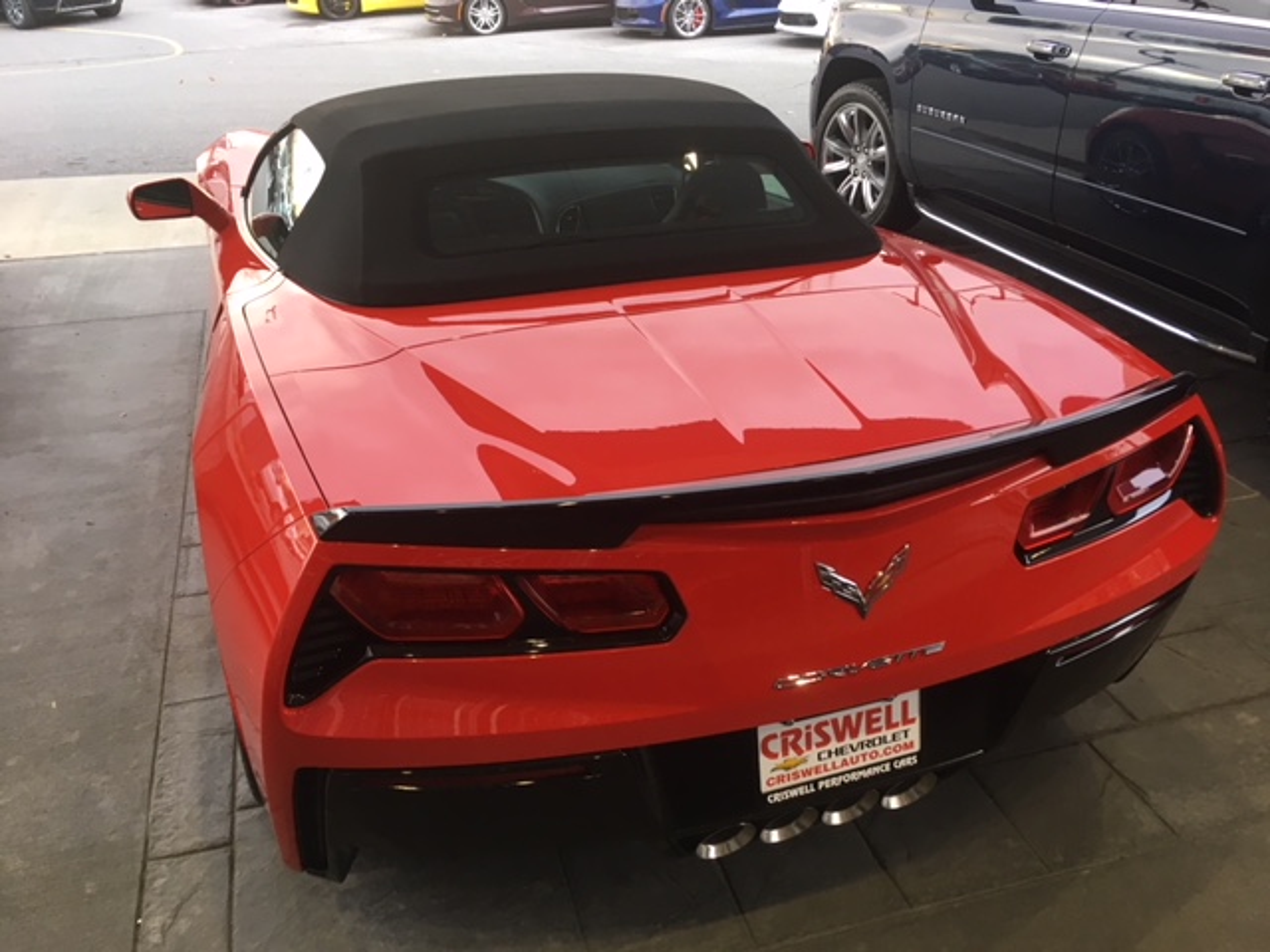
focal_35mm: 29
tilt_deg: -28.6
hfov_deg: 61.7
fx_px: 1064
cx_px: 635
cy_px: 476
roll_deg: +2.0
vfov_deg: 48.2
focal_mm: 4.15
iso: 32
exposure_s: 1/30
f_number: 2.2
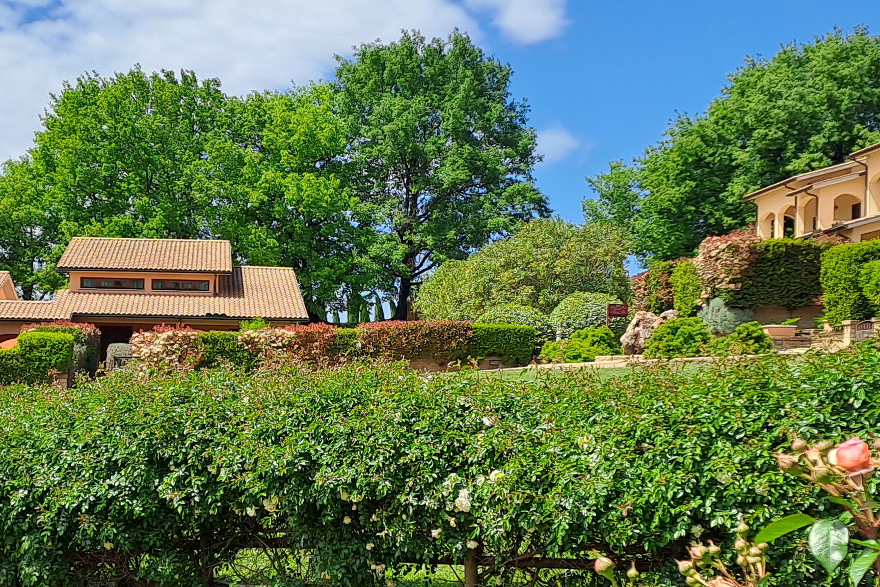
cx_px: 331
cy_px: 396
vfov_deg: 23.3
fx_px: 1418
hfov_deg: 34.3
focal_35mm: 58
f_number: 1.8
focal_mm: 4.65
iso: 32
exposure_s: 1/1779
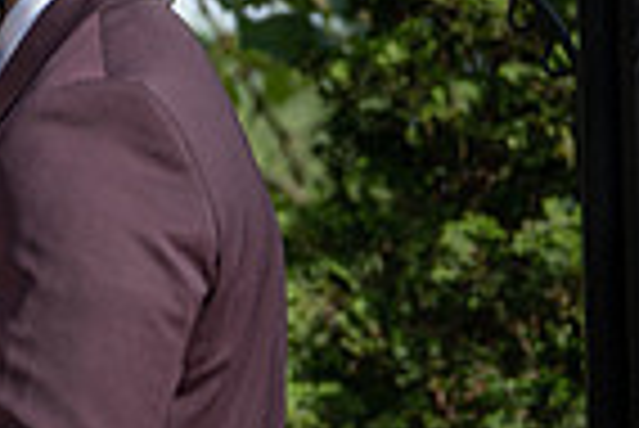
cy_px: 235
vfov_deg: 2.3
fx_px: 10661
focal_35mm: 600
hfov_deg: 3.4
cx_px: -443
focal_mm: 138
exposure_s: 1/200
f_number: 5.6
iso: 50
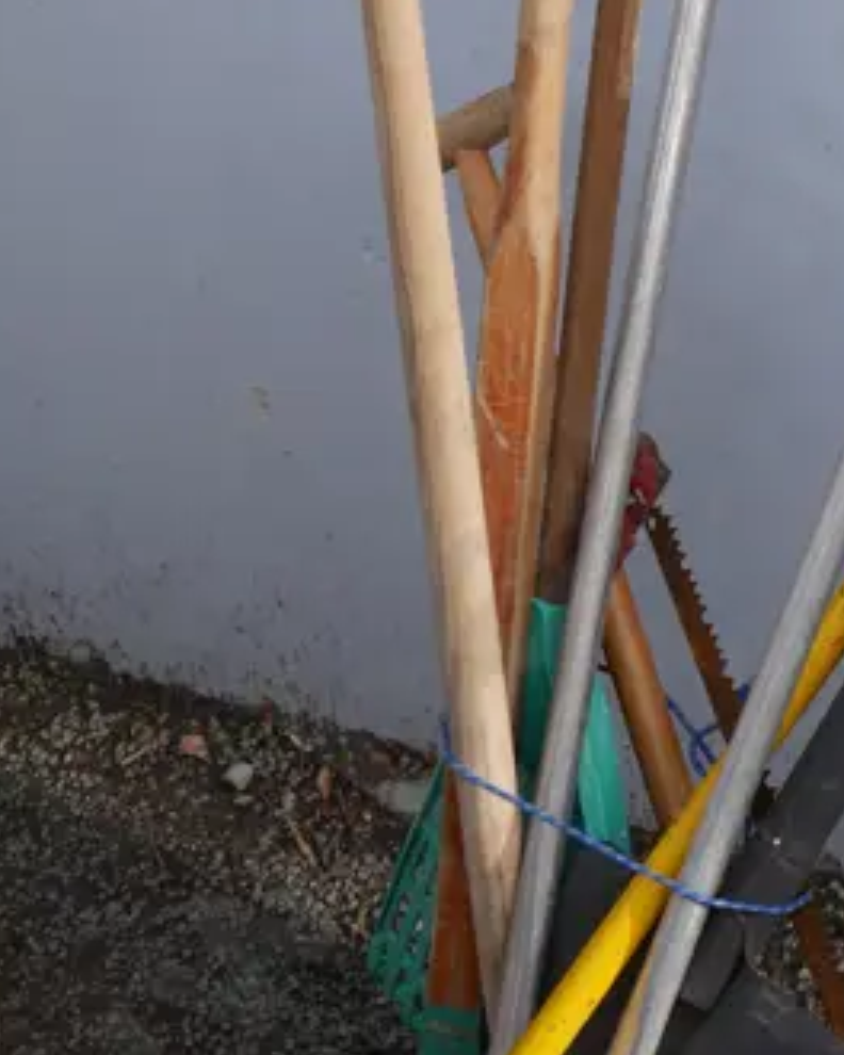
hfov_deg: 15.5
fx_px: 3029
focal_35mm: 97
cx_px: 887
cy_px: 86
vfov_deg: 19.4
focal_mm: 16
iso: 200
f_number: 5.6
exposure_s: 1/200
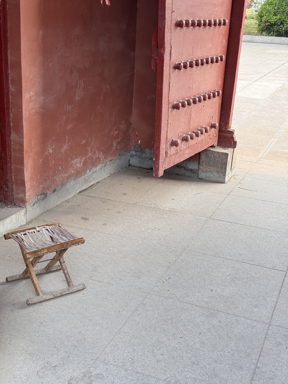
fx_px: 532
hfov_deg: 30.3
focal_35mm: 48
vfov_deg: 39.7
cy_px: 192
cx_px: 144
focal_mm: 6.76
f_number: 1.78
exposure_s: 1/267
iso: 64
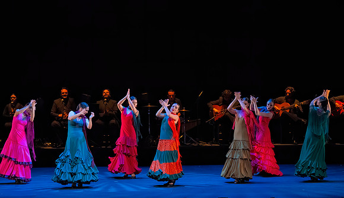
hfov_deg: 10.6
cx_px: 174
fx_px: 1853
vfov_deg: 6.1
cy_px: 114
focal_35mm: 202
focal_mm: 190
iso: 25600
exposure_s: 1/400
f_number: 8
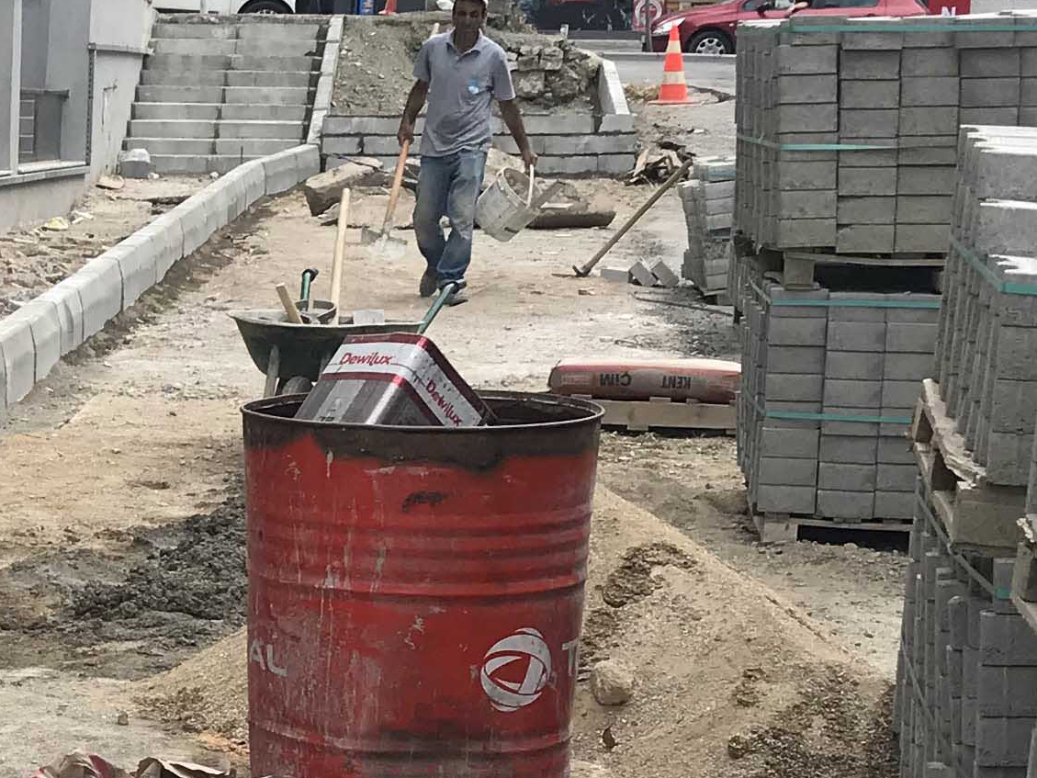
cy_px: 673
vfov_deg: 14.7
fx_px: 2996
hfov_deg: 18.9
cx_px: -101
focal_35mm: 100
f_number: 1.8
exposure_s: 1/812
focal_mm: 3.99
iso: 20
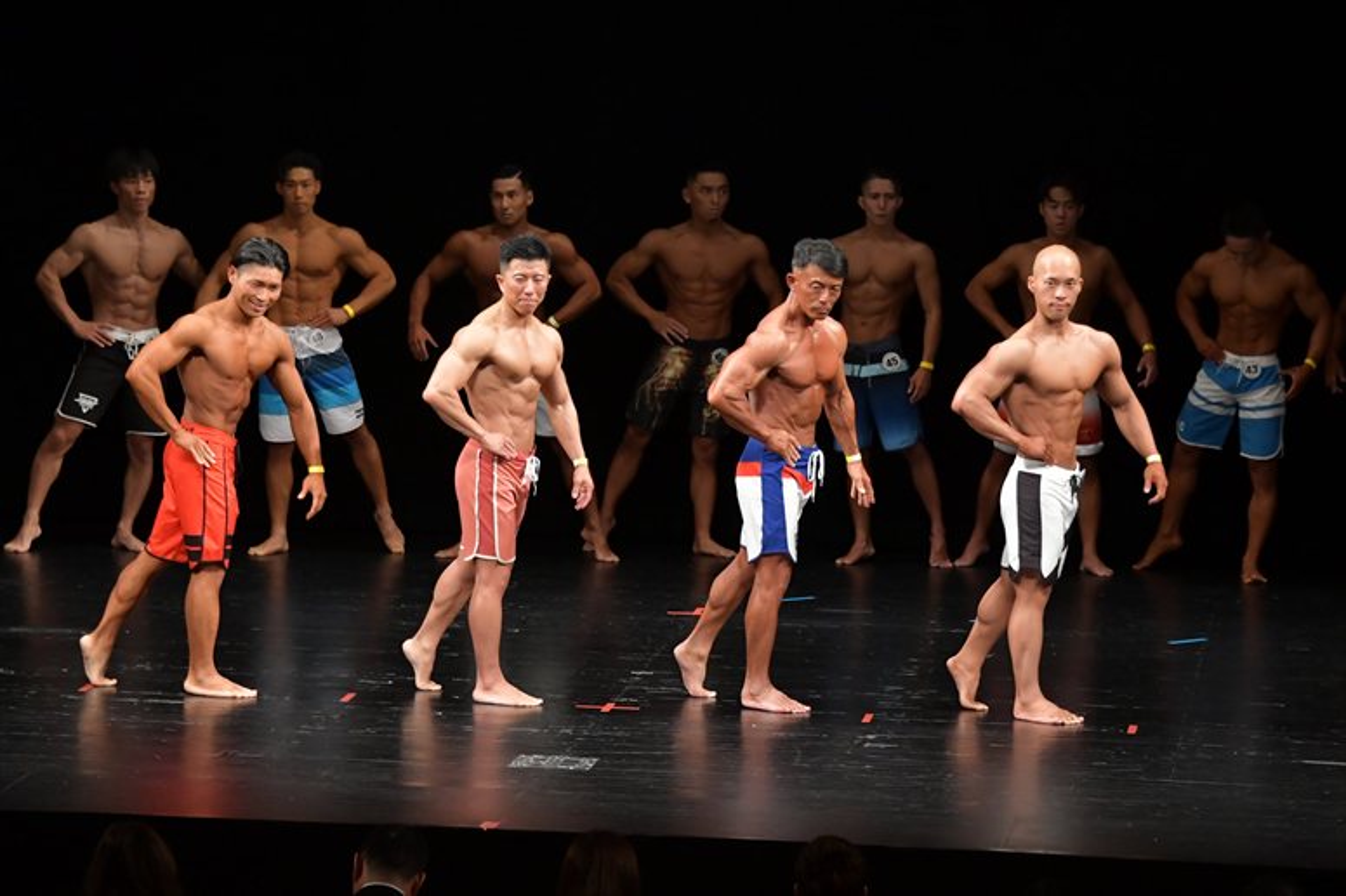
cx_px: 673
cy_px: 448
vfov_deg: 7.5
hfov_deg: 11.2
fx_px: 6839
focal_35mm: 183
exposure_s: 1/400
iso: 3200
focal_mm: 122
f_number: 5.6
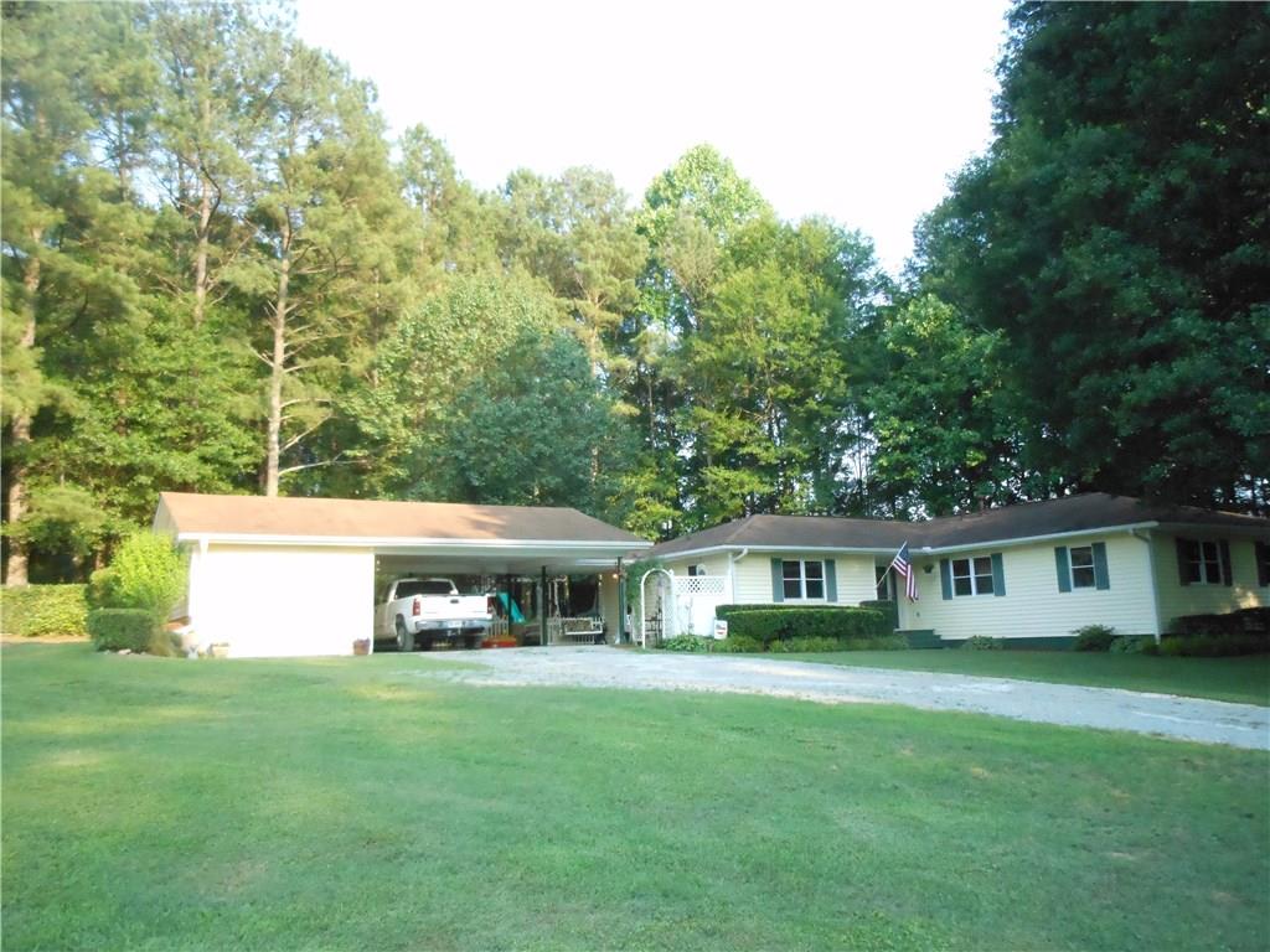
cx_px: 635
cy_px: 476
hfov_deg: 63.4
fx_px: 1027
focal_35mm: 28
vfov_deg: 49.7
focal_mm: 5
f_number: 3.7
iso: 800
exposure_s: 1/640
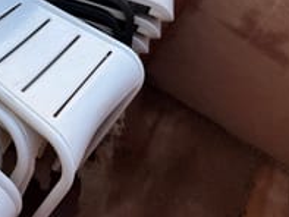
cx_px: -18
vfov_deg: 23.6
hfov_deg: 29.1
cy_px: 34
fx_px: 510
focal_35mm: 61
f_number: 1.78
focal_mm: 6.76
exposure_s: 1/1091
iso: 80
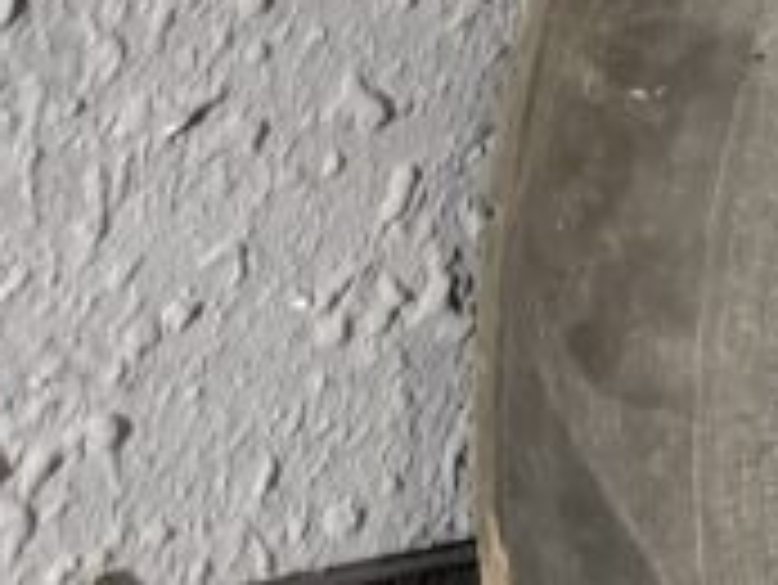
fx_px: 2699
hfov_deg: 13.2
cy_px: -220
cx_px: 1740
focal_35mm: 120
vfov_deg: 11.9
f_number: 1.6
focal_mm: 5.96
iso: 500
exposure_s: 1/25
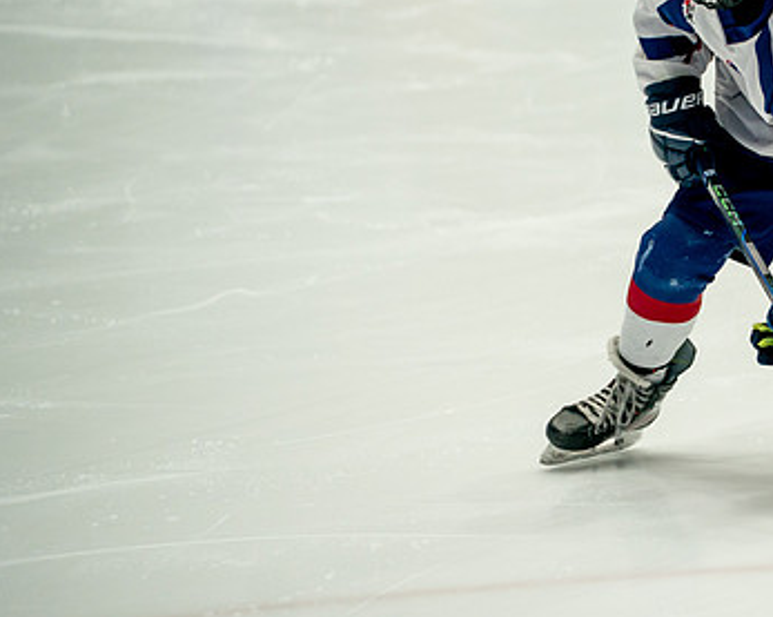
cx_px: 805
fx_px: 7818
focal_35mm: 342
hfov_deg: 5.6
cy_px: 235
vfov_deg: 4.5
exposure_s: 1/800
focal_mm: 150
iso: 1600
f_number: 2.8
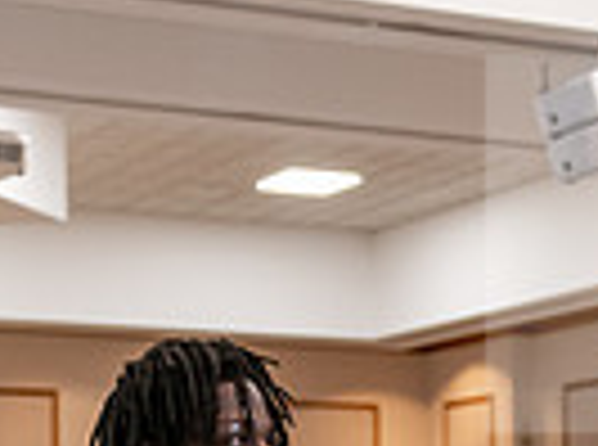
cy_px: 601
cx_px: 351
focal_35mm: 143
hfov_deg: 13.8
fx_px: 2464
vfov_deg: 10.1
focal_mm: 34
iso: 2000
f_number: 3.2
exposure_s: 1/160
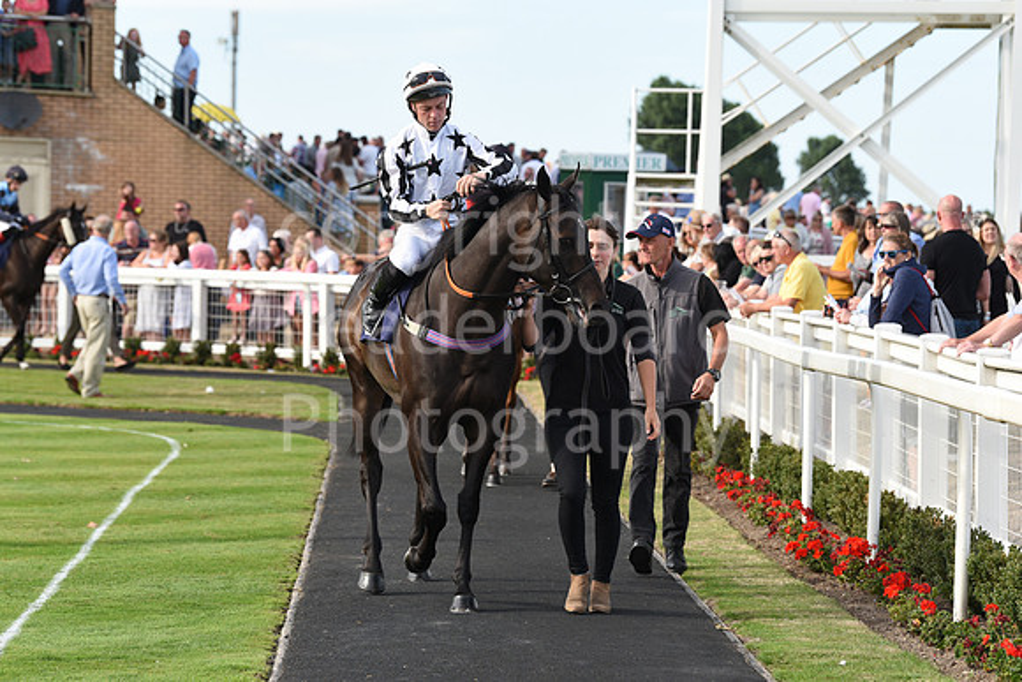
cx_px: 511
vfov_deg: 10.2
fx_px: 3833
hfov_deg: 15.2
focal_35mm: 135
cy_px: 341
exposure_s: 1/640
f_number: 5.6
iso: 400
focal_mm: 135
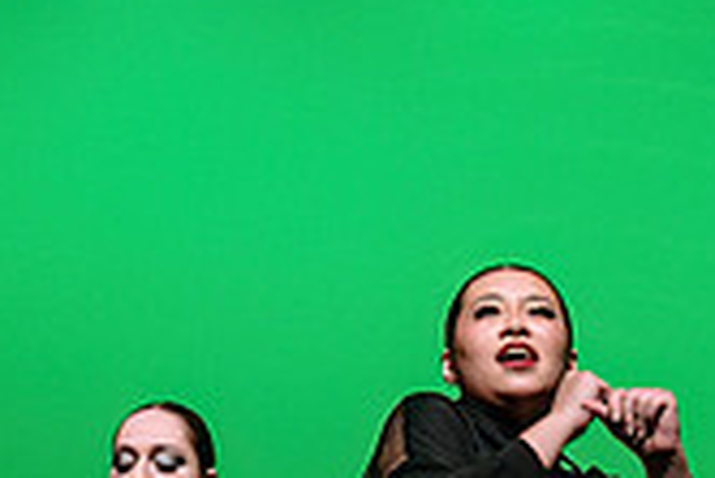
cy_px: 813
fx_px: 3538
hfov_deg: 11.5
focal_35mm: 178
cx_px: 468
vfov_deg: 7.5
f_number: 2.8
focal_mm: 43
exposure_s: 1/270
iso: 1600
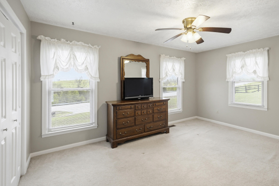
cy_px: 87
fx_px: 132
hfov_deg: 92.8
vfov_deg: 70.3
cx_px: 157
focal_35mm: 17
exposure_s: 1/20
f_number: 4.5
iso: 800
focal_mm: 14
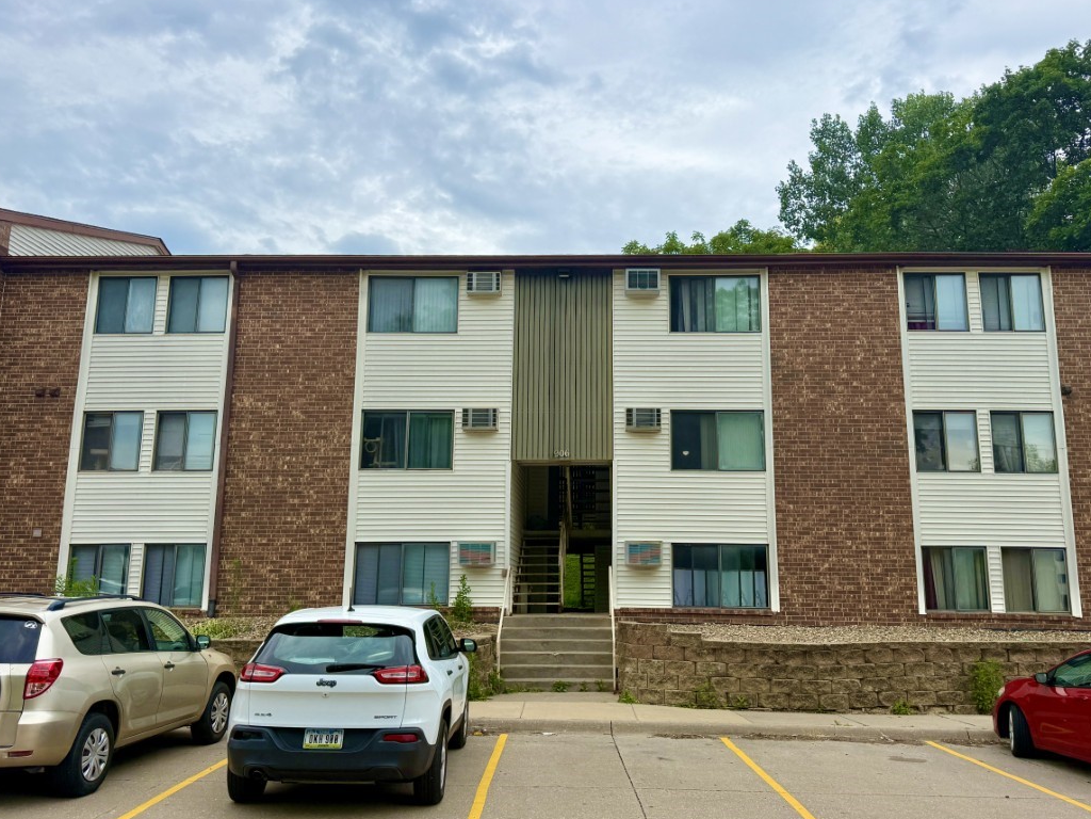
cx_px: 585
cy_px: 400
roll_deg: +0.5
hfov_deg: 59.9
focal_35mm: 30
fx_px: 946
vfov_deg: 46.8
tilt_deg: +11.8
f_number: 1.78
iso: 80
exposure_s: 1/3145
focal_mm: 6.76
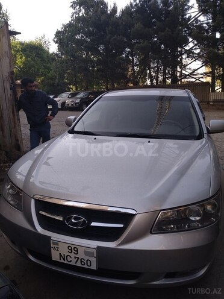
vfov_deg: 67.3
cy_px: 150
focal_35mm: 26
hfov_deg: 53.1
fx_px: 224
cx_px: 112
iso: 125
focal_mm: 3.83
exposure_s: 1/233
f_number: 2.2
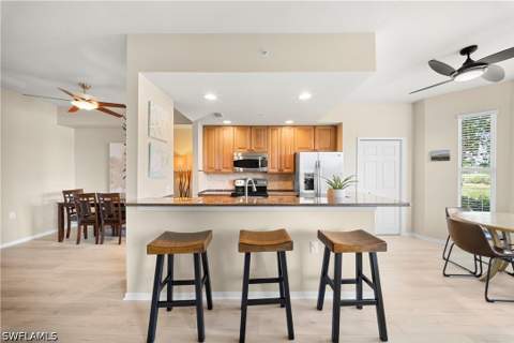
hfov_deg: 112.6
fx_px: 171
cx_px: 257
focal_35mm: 12
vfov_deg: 90.0
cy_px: 172
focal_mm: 12
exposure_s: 1/15
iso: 2000
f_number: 11
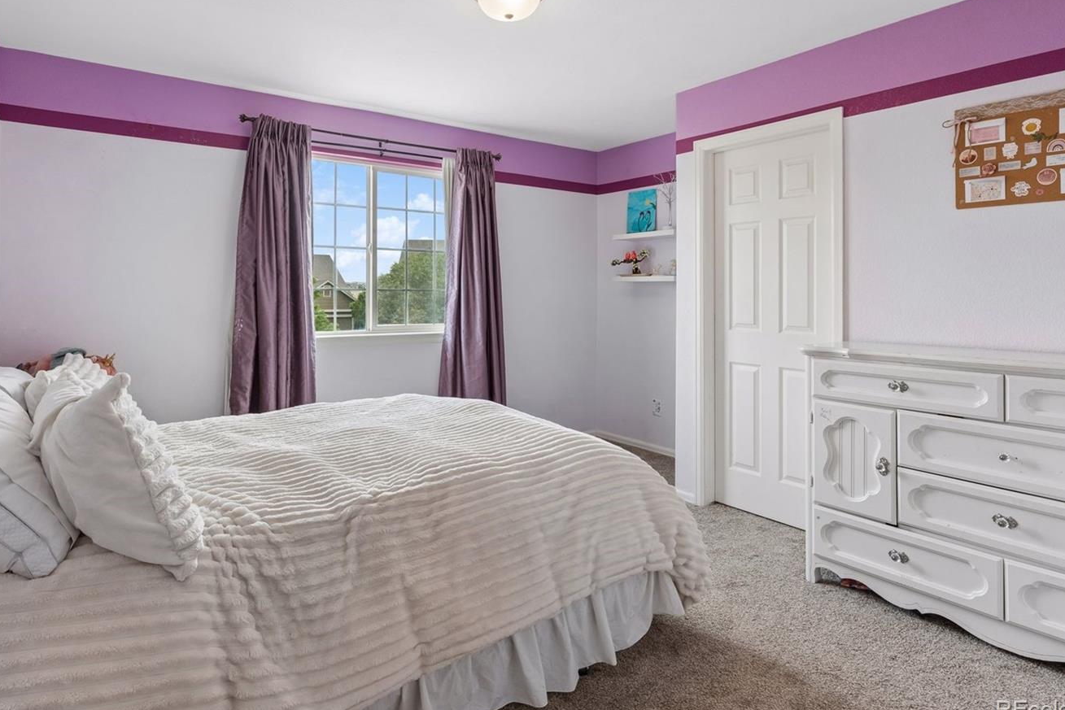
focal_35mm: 22
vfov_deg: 56.9
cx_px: 477
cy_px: 293
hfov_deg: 78.3
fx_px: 651
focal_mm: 18
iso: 400
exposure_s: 1/40
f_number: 9
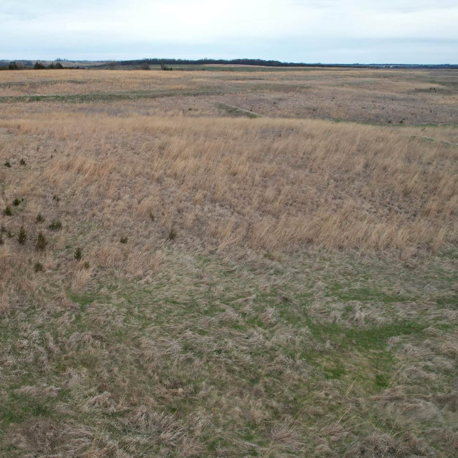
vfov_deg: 48.3
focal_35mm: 34
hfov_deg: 45.4
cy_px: 264
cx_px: 77
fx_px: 509
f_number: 2.8
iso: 100
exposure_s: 1/500
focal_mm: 8.4
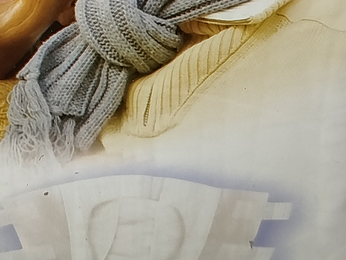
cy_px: -152
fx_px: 1059
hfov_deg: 18.4
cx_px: 87
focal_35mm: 106
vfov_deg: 13.1
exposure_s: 1/33
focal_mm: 5.31
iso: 200
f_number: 1.7
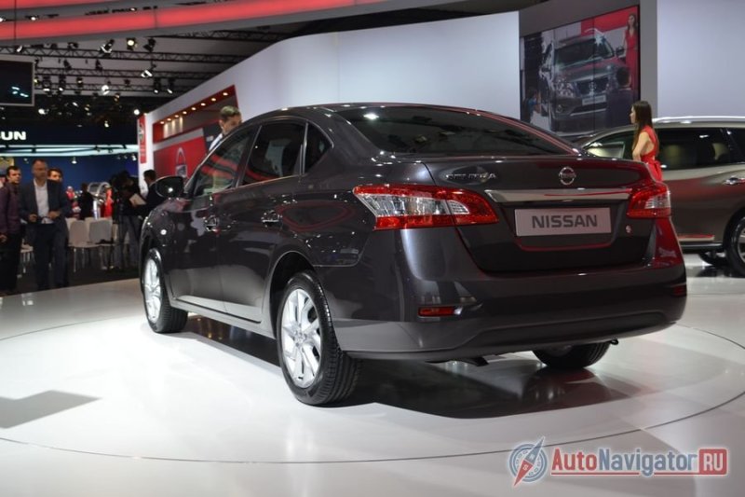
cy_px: 248
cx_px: 372
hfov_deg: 45.0
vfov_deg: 30.8
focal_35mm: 44
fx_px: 900
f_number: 5
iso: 400
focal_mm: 29
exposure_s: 1/100
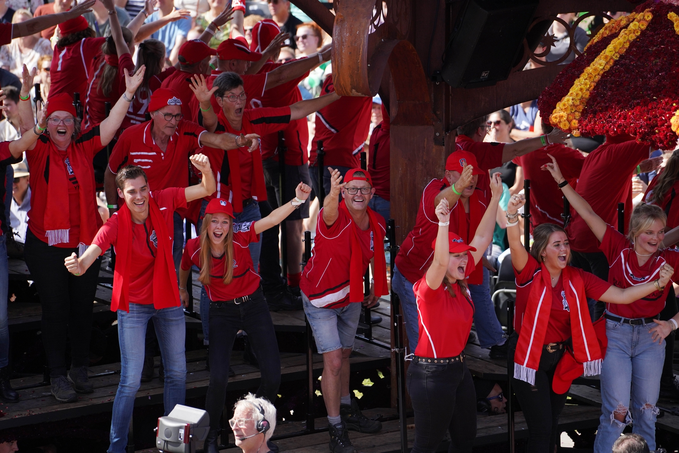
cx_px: 340
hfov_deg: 10.3
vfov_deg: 6.9
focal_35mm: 200
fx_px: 3772
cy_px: 226
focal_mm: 200
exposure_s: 1/1600
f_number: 4
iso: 500
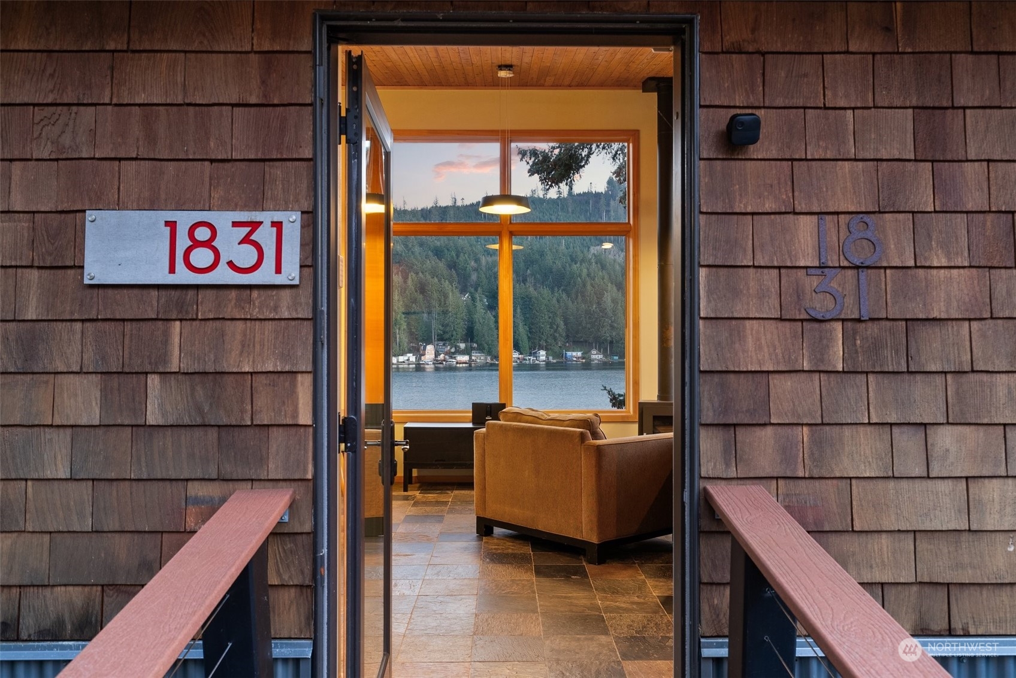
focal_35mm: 29
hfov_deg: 63.6
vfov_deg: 45.0
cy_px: 339
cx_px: 508
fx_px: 819
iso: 500
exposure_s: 1
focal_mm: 29
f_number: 8
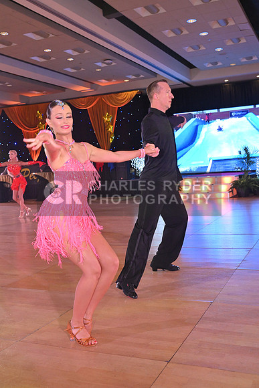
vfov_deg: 50.7
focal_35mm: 38
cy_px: 194
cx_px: 130
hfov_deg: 35.1
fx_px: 410
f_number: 6.3
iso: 3200
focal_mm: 38
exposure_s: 1/320
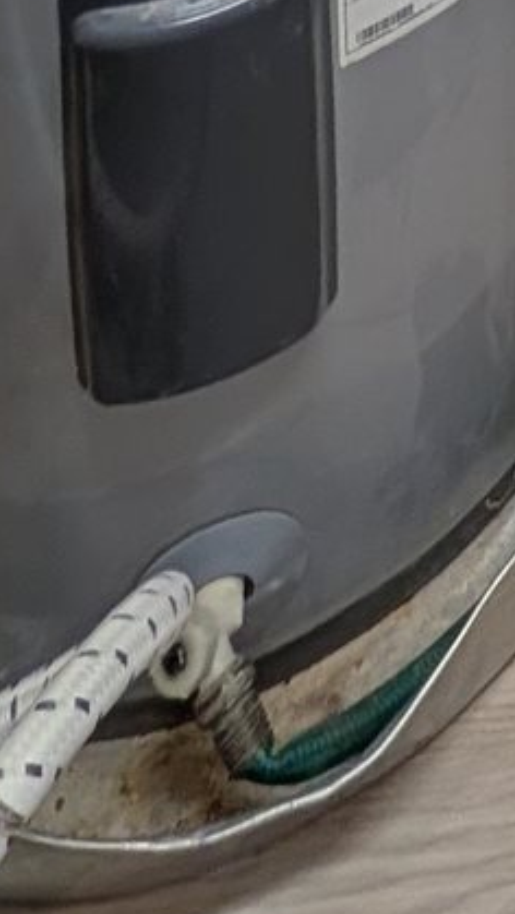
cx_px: 1242
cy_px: -1536
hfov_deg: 12.8
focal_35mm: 72
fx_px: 1746
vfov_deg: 13.2
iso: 49
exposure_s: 1/40
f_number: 1.95
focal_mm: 2.23
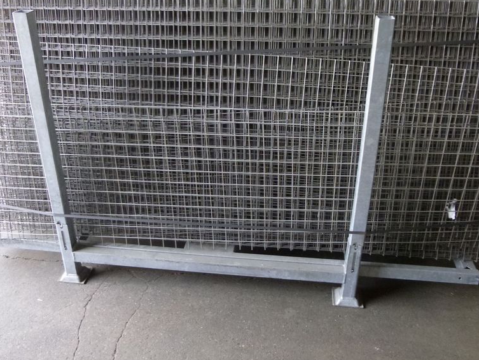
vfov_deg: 41.6
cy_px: 145
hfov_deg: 53.9
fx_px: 471
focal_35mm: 34
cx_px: 242
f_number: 3.1
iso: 400
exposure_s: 1/40
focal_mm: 4.5
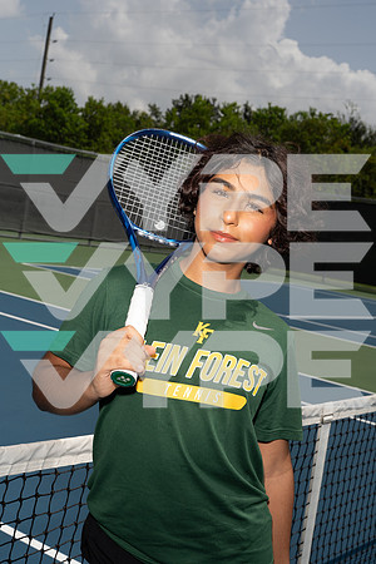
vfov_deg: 38.2
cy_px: 282
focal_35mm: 52
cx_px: 188
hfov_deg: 26.0
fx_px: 815
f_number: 11
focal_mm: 52
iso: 100
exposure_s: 1/250
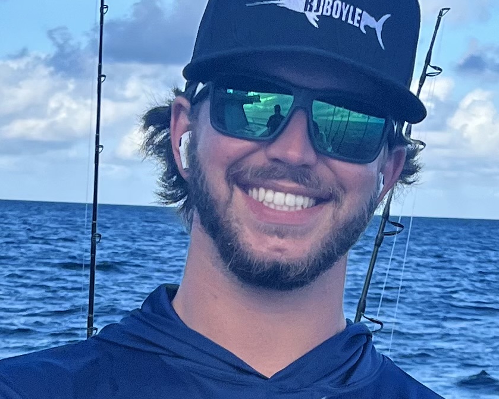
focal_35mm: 122
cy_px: 457
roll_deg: -2.0
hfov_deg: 15.8
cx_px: 223
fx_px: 1802
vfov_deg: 12.4
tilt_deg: -3.8
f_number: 1.6
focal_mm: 5.1
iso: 50
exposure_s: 1/1992
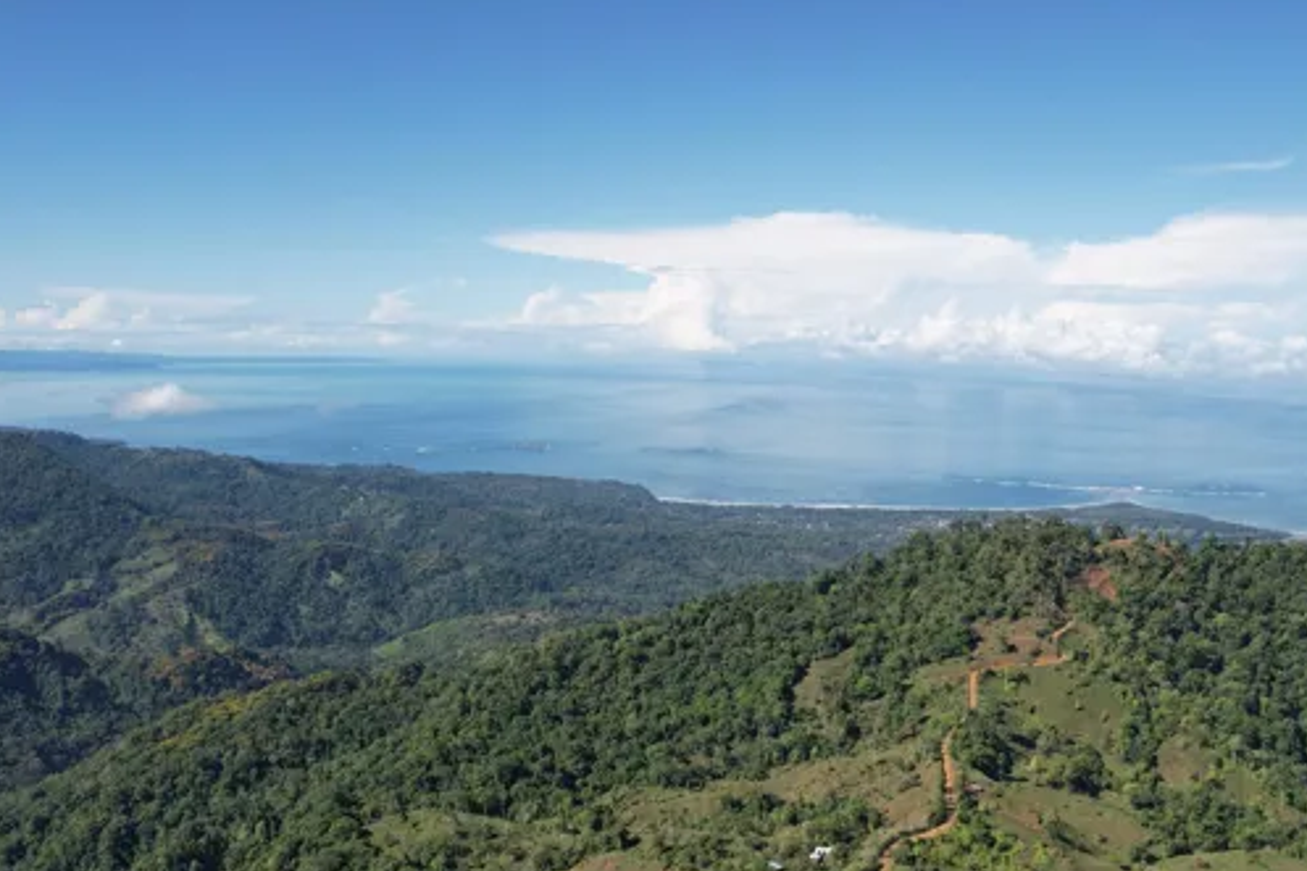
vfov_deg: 42.0
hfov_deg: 60.3
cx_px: 684
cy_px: 543
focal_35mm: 31
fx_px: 1125
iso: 130
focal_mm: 8.38
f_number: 2.8
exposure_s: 1/2500
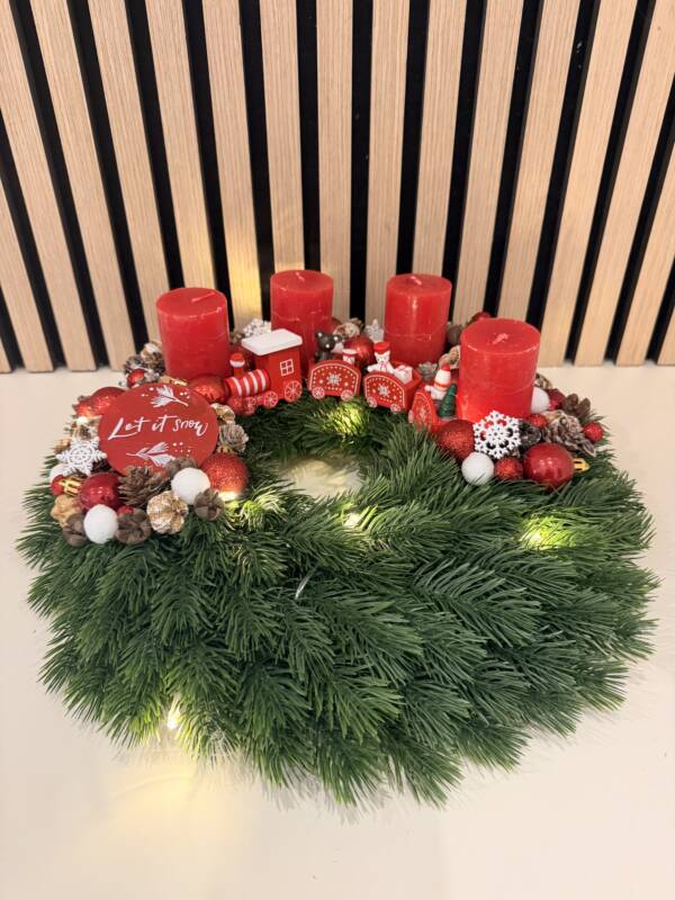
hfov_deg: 56.8
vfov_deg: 71.6
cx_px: 338
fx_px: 624
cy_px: 450
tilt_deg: -35.8
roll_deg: -0.7
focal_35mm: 24
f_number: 1.78
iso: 400
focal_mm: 6.76
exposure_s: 1/50
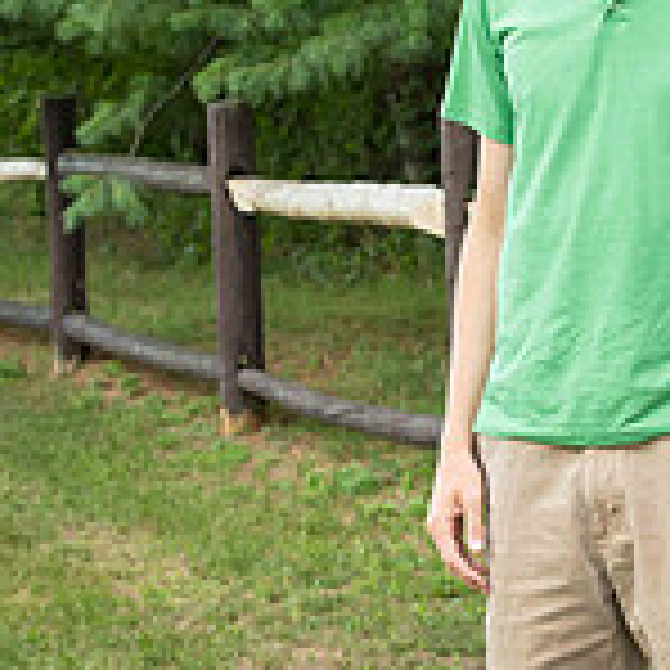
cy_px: 328
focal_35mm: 180
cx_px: 625
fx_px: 3942
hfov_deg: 9.7
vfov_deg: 9.7
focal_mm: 70
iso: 500
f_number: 6.3
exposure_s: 1/200
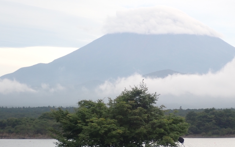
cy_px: 101
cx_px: 147
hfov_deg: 17.7
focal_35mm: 118
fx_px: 756
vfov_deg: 11.1
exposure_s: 1/100
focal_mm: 15.66
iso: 200
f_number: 4.5
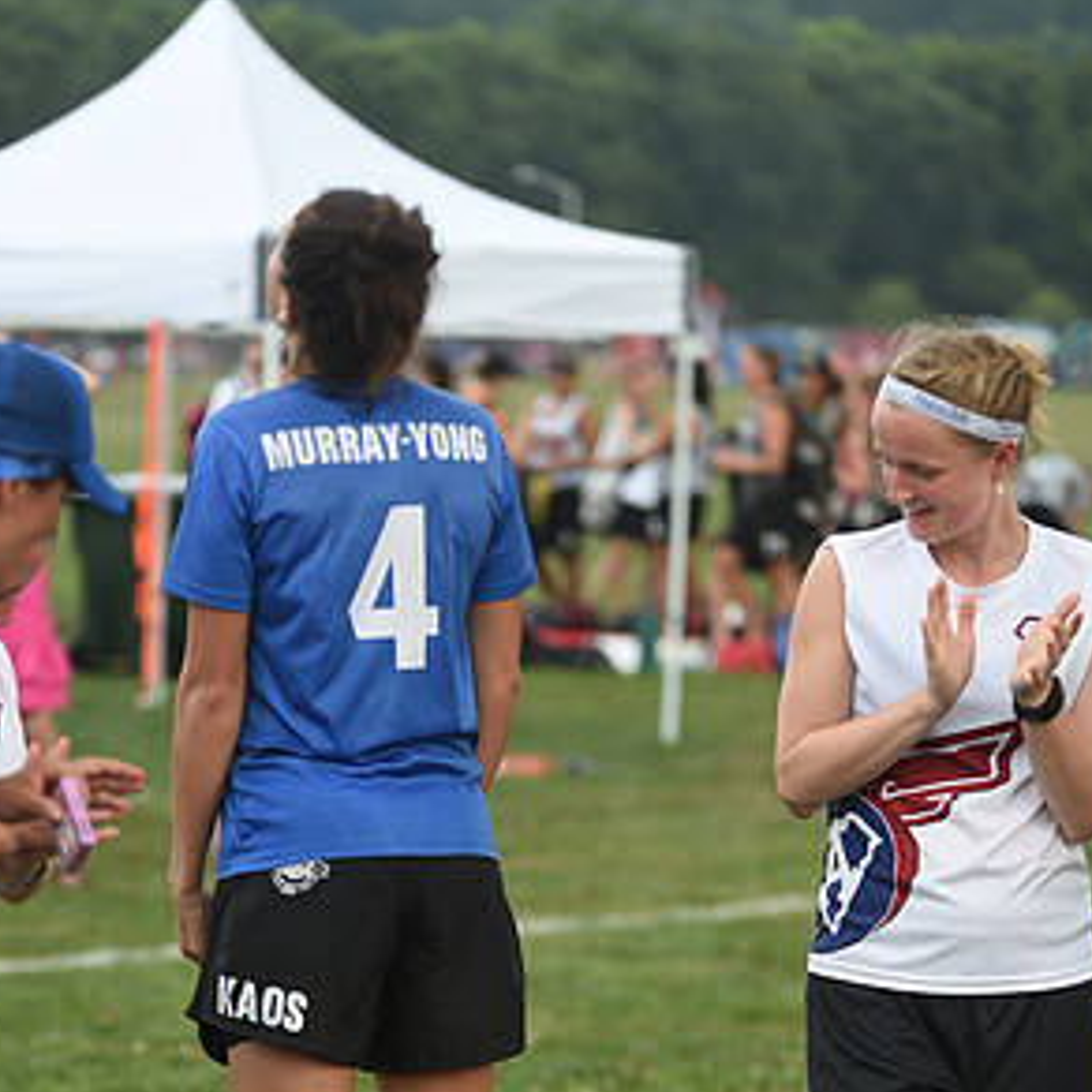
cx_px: 421
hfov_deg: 9.3
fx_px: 6745
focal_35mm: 189
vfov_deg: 9.2
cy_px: 890
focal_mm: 112
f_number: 2.8
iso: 200
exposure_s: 1/500
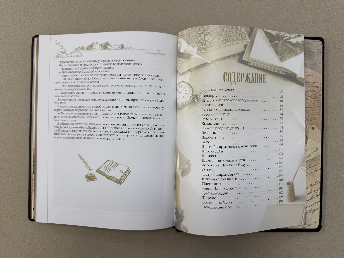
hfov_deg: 71.6
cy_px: 129
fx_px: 239
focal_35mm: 24
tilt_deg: -86.8
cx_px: 172
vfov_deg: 56.8
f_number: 1.78
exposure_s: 1/152
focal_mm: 6.76
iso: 64
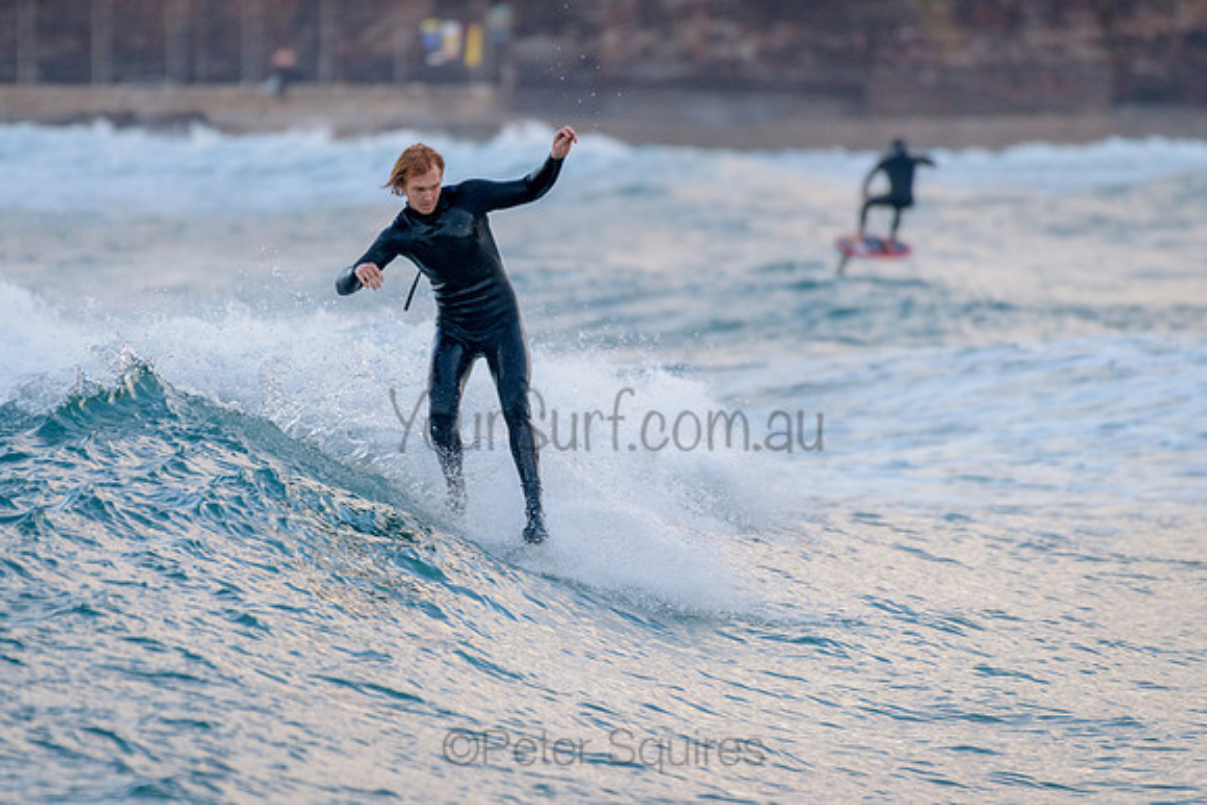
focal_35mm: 612
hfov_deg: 3.4
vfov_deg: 2.2
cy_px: 381
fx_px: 20517
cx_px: 563
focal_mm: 500
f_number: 5.6
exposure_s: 1/800
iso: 640
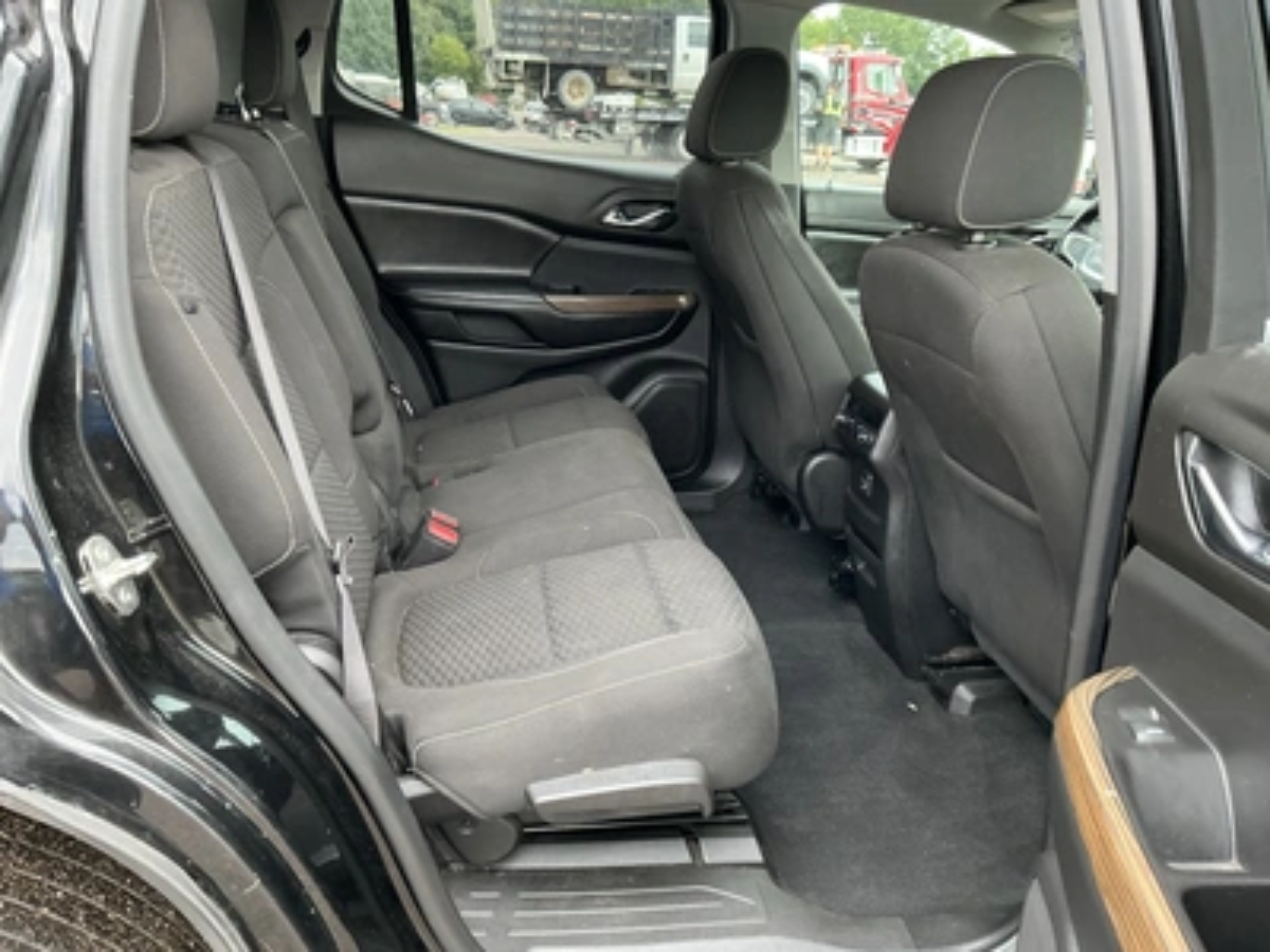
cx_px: 635
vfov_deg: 49.7
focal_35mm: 28
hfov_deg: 63.4
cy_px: 476
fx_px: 1027
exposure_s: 1/72
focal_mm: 3
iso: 64
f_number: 1.8
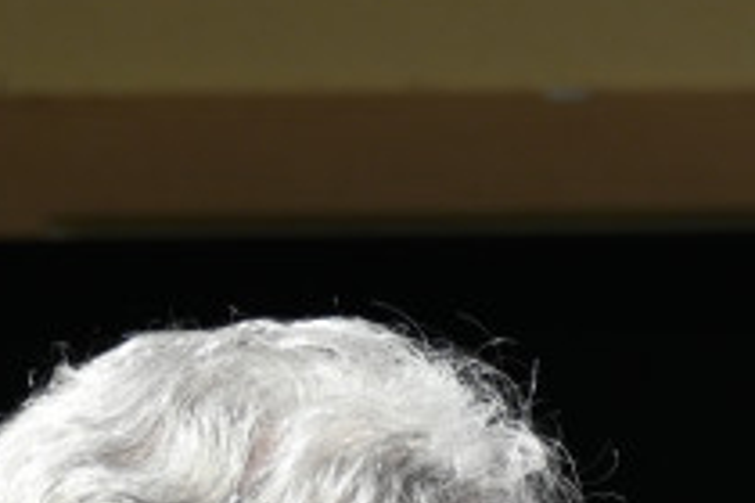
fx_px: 12100
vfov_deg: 2.4
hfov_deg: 3.5
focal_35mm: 577
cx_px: 1704
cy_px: 1588
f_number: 6
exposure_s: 1/250
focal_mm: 84
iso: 100
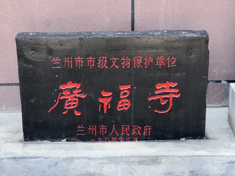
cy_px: 88
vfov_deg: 19.1
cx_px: 118
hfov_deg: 25.3
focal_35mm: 77
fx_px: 523
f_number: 2.8
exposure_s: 1/99
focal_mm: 9
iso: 100
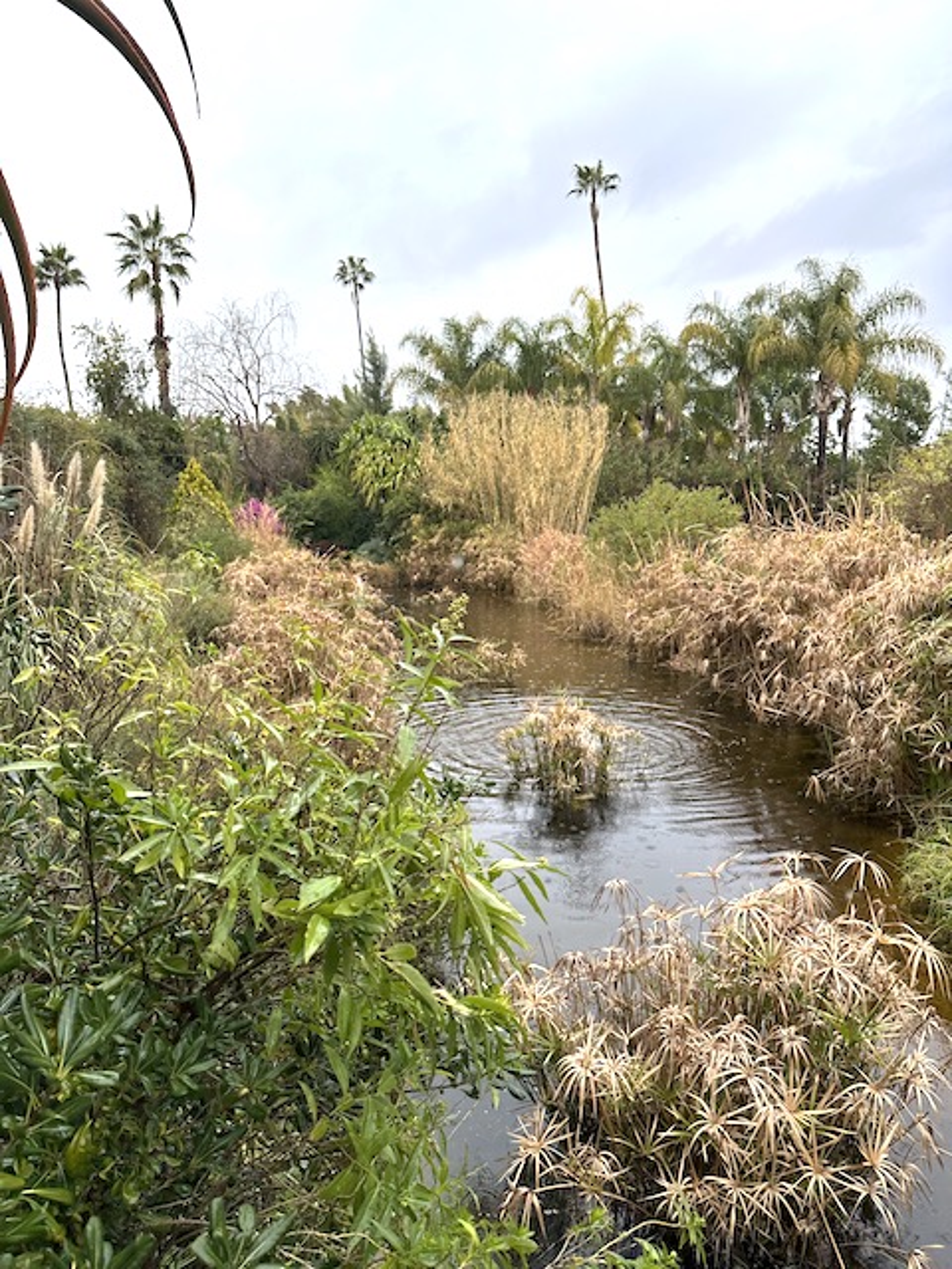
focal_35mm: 24
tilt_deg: -7.9
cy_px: 634
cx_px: 476
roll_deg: +0.9
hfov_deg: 56.8
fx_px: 880
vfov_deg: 71.6
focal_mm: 6.86
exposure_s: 1/952
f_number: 1.78
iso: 80
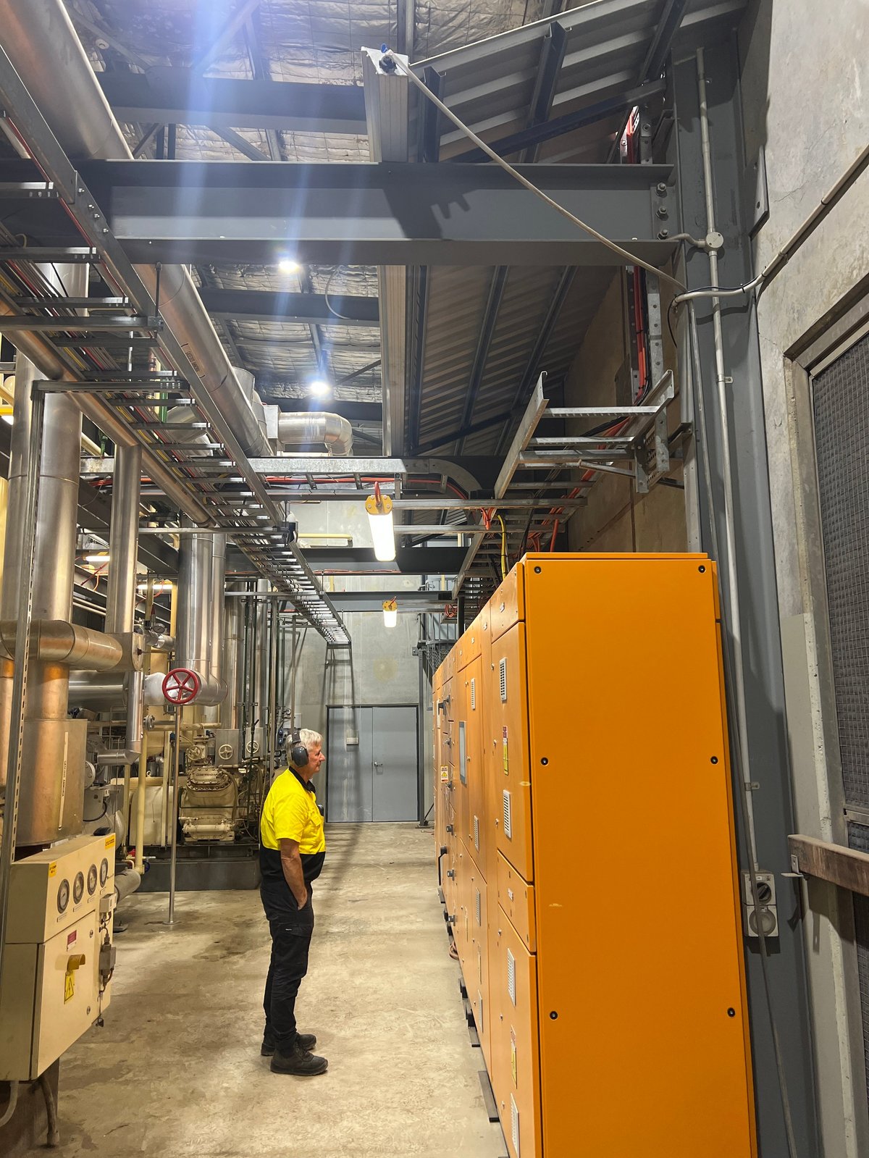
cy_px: 579
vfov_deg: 67.3
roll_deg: +1.1
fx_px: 870
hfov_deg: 53.1
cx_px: 434
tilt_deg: +8.2
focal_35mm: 26
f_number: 1.5
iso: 100
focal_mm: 5.7
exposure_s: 1/100
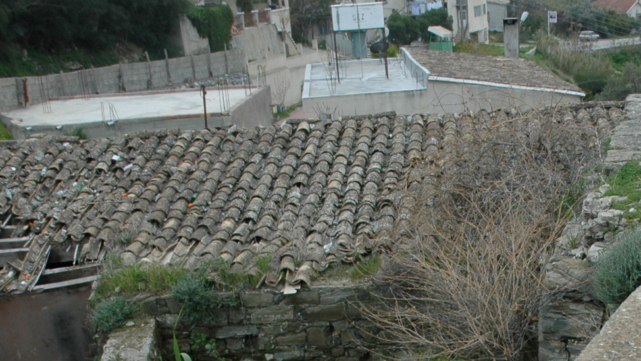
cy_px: 474
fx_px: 1105
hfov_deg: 31.7
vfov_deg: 17.4
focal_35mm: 65
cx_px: 488
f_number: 7.1
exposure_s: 1/200
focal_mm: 18
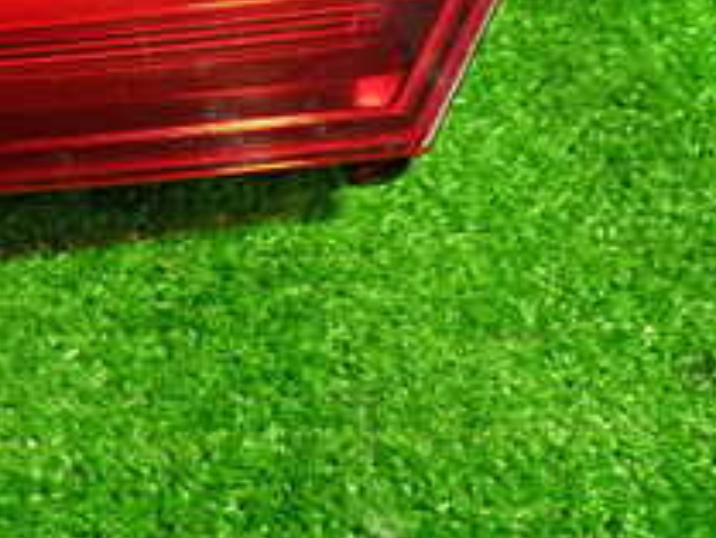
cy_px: -113
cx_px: -72
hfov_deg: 21.6
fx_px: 1780
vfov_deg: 16.5
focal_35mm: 86
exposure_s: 1/30
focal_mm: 5.4
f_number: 2.3
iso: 320
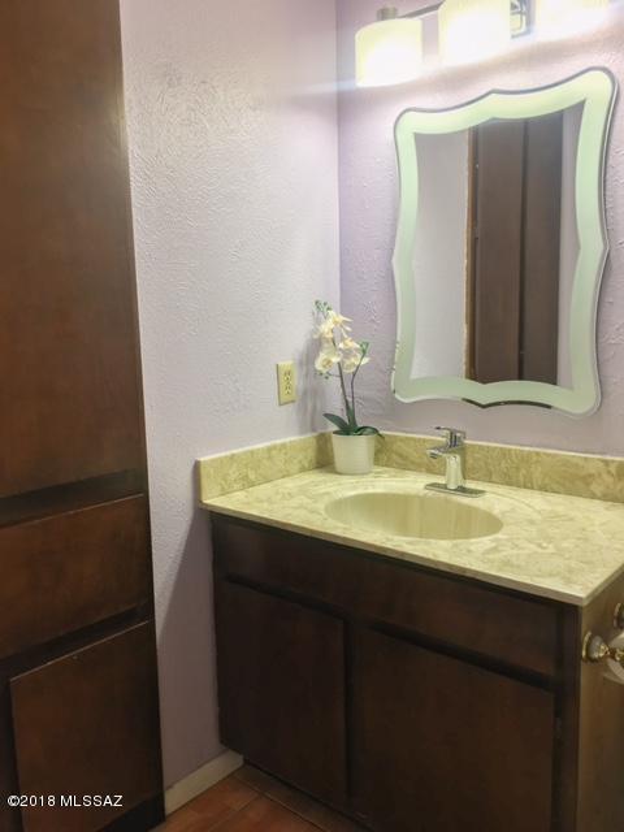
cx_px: 312
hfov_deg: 48.2
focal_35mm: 29
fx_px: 697
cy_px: 416
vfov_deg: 61.7
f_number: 2.2
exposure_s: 1/40
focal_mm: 4.15
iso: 32
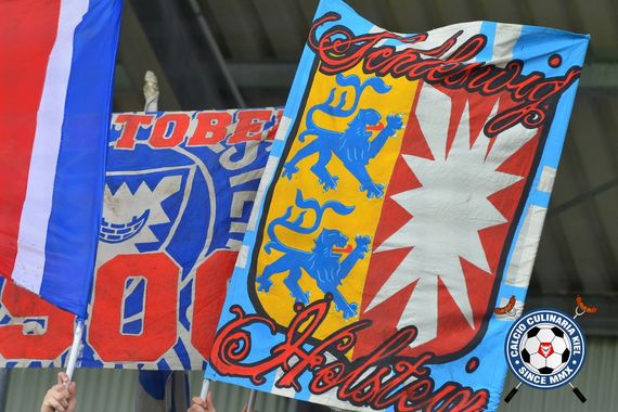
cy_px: 206
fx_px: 3347
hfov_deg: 10.5
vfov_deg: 7.0
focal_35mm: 195
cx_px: 309
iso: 800
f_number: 4
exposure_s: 1/1000
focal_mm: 130
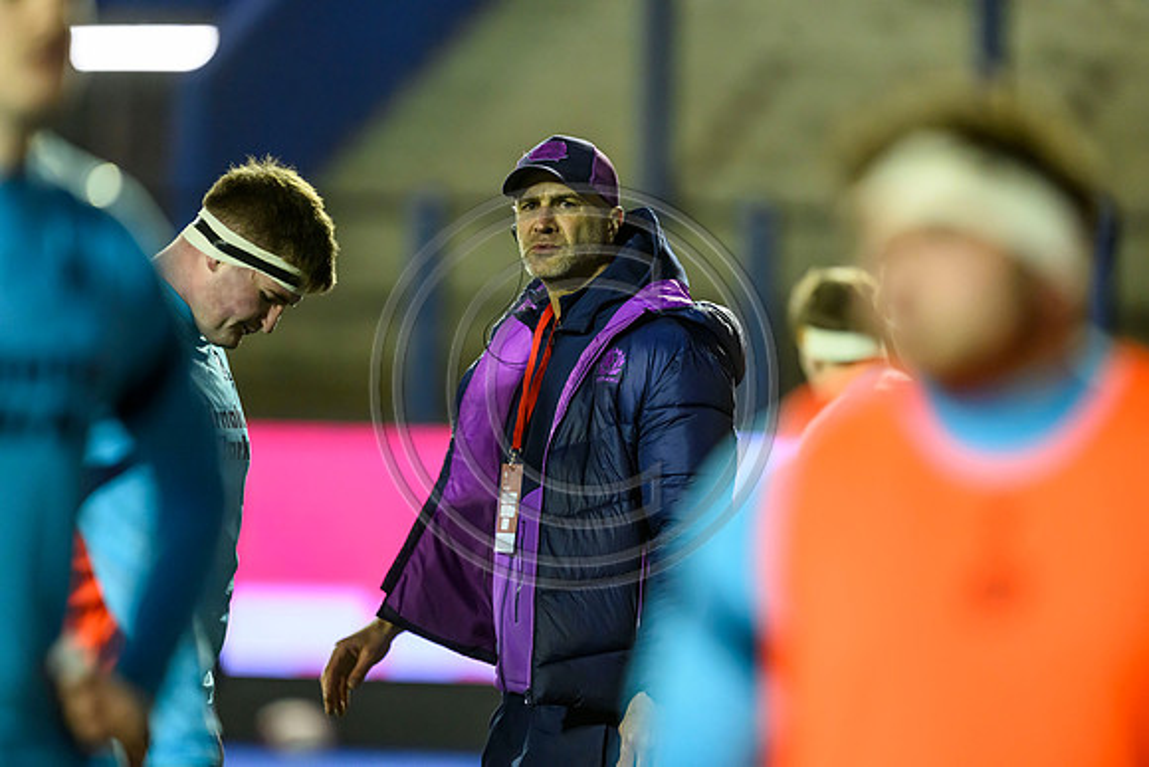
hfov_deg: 5.2
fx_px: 12769
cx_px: 574
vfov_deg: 3.4
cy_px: 384
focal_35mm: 400
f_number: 3.2
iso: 5000
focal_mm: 400
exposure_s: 1/500
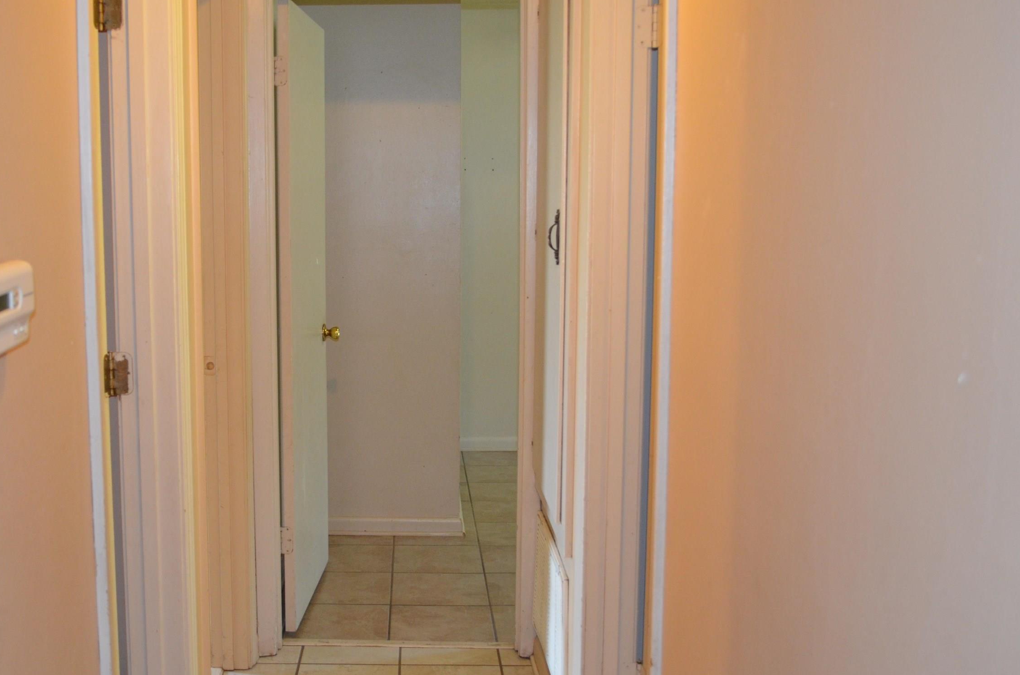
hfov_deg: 47.2
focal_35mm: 41
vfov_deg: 32.5
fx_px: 1159
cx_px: 395
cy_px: 320
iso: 1000
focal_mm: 20
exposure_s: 1/60
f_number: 3.8
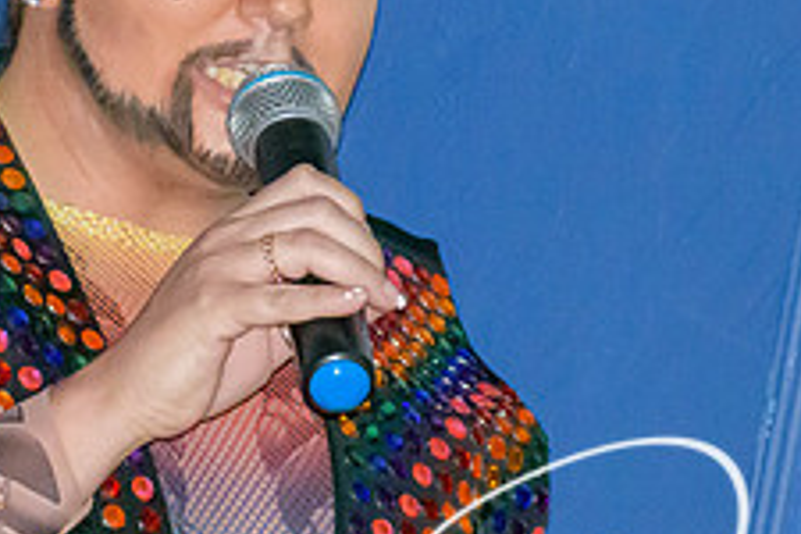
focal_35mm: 852
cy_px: 301
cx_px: 242
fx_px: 18956
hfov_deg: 2.4
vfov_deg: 1.6
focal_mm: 220
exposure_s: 1/60
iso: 6400
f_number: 5.6
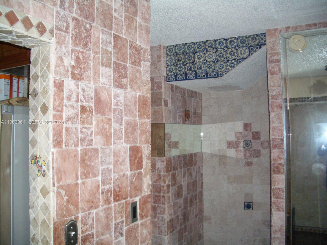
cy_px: 122
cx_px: 164
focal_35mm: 35
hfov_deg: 52.6
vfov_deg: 40.7
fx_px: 331
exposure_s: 1/60
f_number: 2.6
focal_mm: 5.8
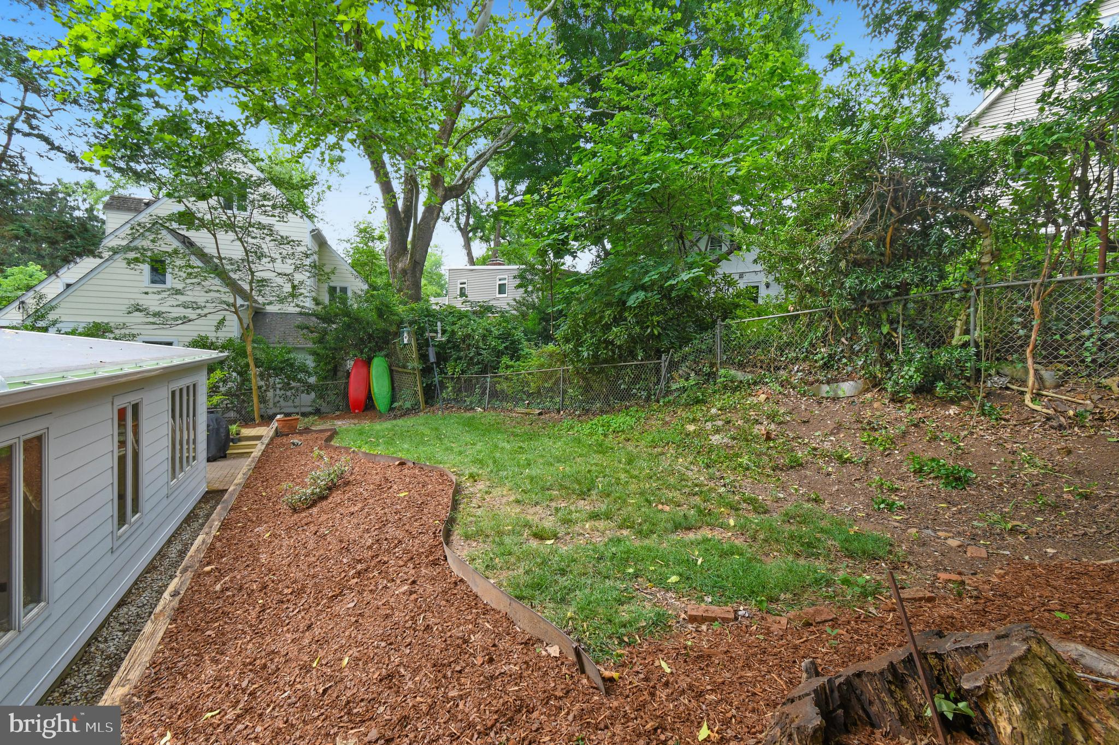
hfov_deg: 100.4
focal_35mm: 15
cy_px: 372
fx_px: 466
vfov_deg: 77.3
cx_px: 560
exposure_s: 1/30
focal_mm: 10
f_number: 9
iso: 200
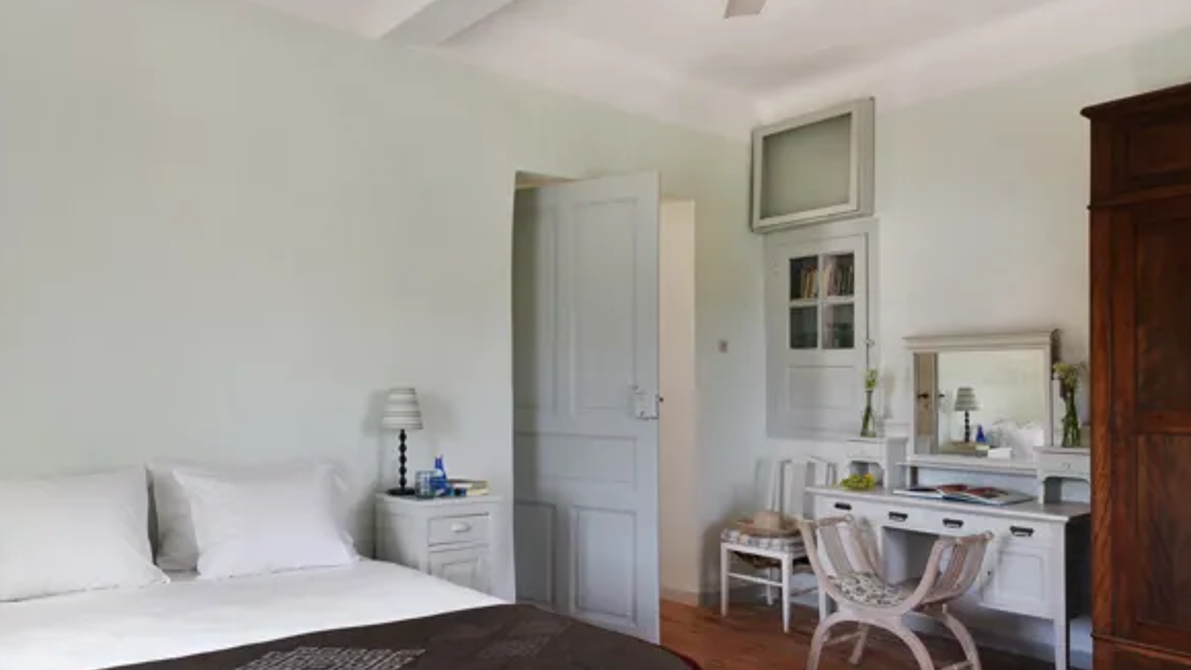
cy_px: 364
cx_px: 589
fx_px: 821
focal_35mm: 26
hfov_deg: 71.9
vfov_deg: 44.3
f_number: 9
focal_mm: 24
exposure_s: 1/40
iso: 500
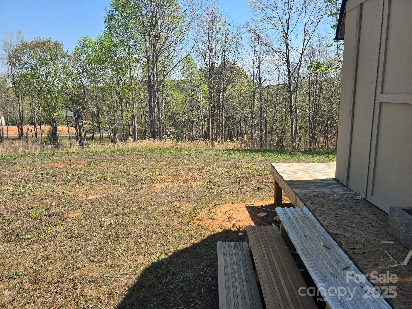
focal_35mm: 23
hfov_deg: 73.9
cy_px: 154
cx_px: 206
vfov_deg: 58.9
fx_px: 274
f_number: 1.7
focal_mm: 6.3
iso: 12
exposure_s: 1/515
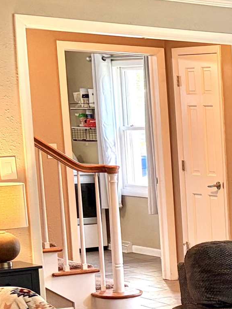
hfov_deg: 11.0
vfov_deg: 18.5
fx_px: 938
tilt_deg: -7.6
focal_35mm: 105
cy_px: 252
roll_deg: -0.8
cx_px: 616
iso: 100
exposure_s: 1/120
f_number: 1.6
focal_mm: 5.96
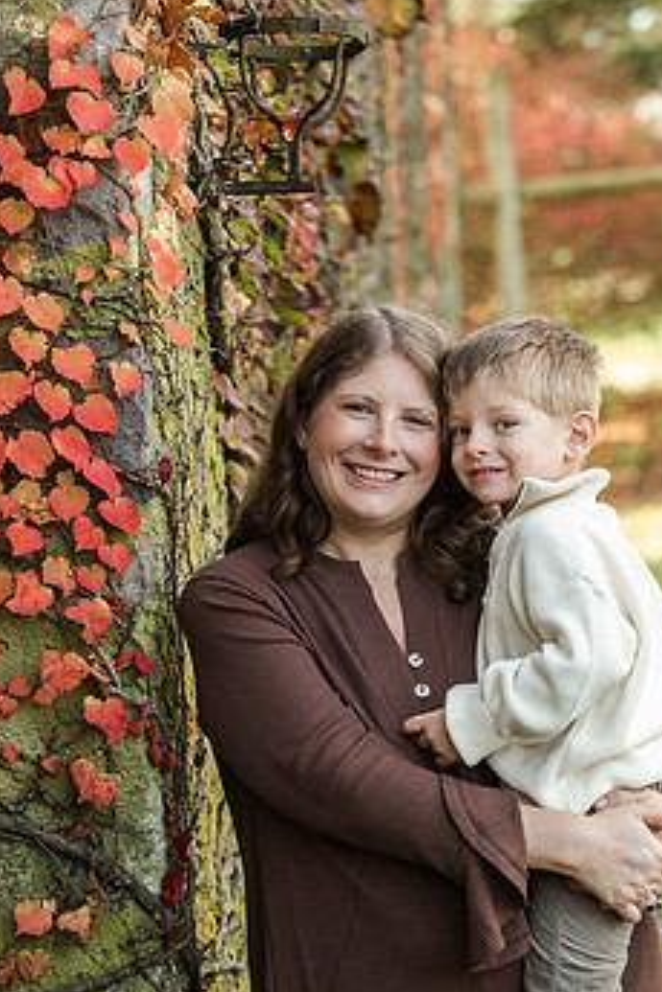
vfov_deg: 15.0
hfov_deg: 10.0
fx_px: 3779
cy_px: 495
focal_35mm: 137
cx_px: 403
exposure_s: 1/400
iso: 800
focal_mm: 105
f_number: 4.5
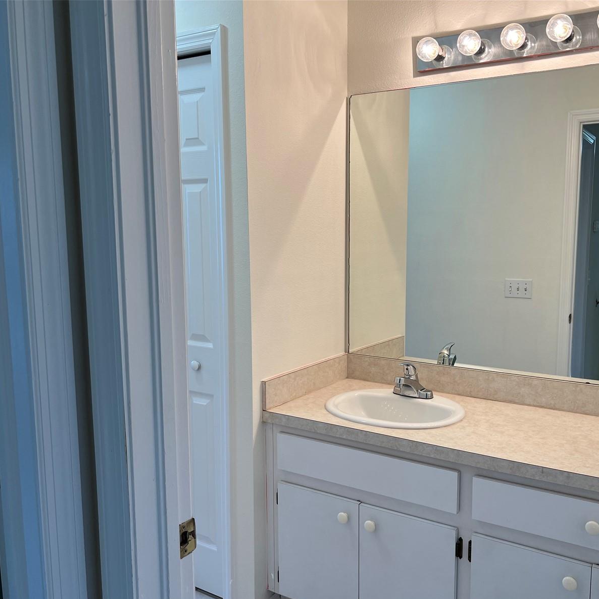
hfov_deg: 52.3
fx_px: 607
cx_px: 347
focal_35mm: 31
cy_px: 303
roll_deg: -0.4
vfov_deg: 52.5
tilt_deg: -9.1
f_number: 1.5
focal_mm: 5.7
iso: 50
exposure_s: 1/120
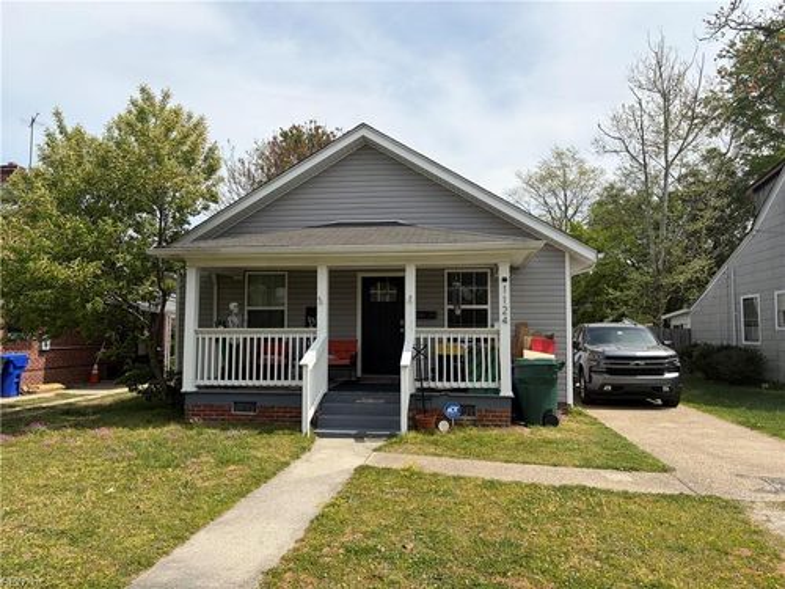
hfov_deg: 67.3
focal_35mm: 26
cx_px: 392
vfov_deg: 53.1
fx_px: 590
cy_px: 294
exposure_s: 1/3831
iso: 50
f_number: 1.6
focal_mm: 5.96
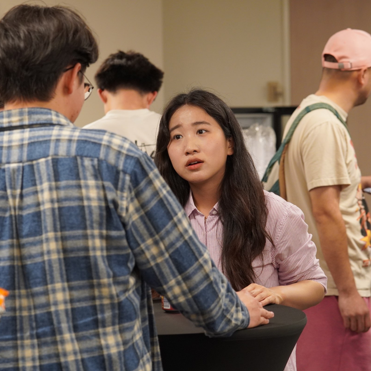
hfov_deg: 12.2
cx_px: 184
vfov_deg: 12.2
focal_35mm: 144
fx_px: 1742
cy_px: 186
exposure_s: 1/160
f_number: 4
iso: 1250
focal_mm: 75
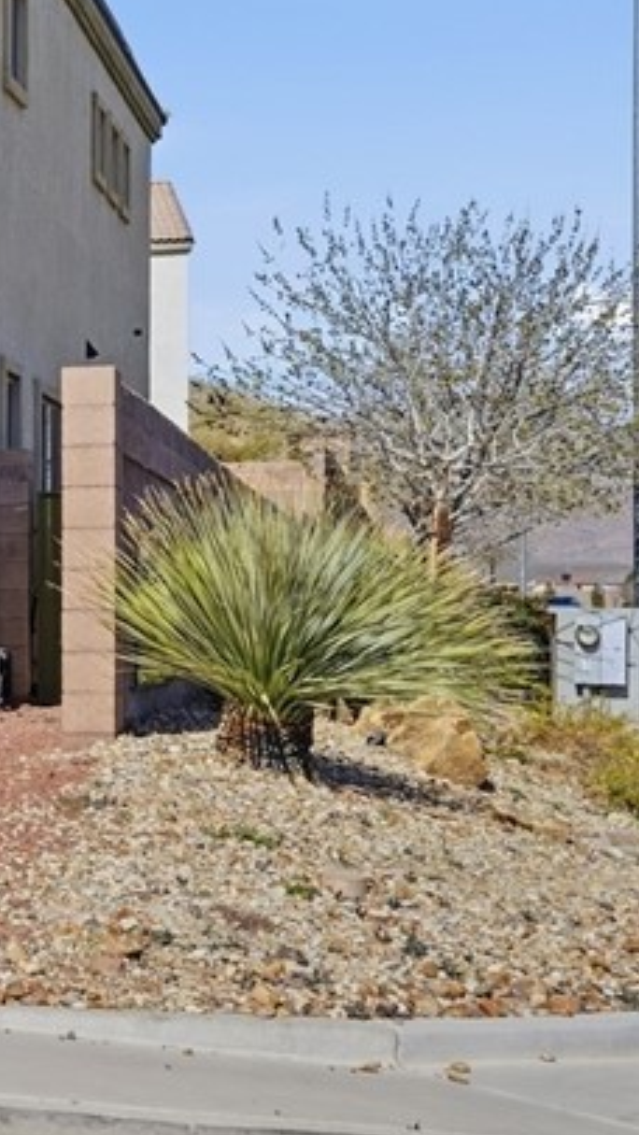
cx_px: -872
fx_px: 2619
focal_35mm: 87
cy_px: 154
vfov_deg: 23.9
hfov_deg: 11.6
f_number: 9
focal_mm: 31
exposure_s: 1/4000
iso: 250
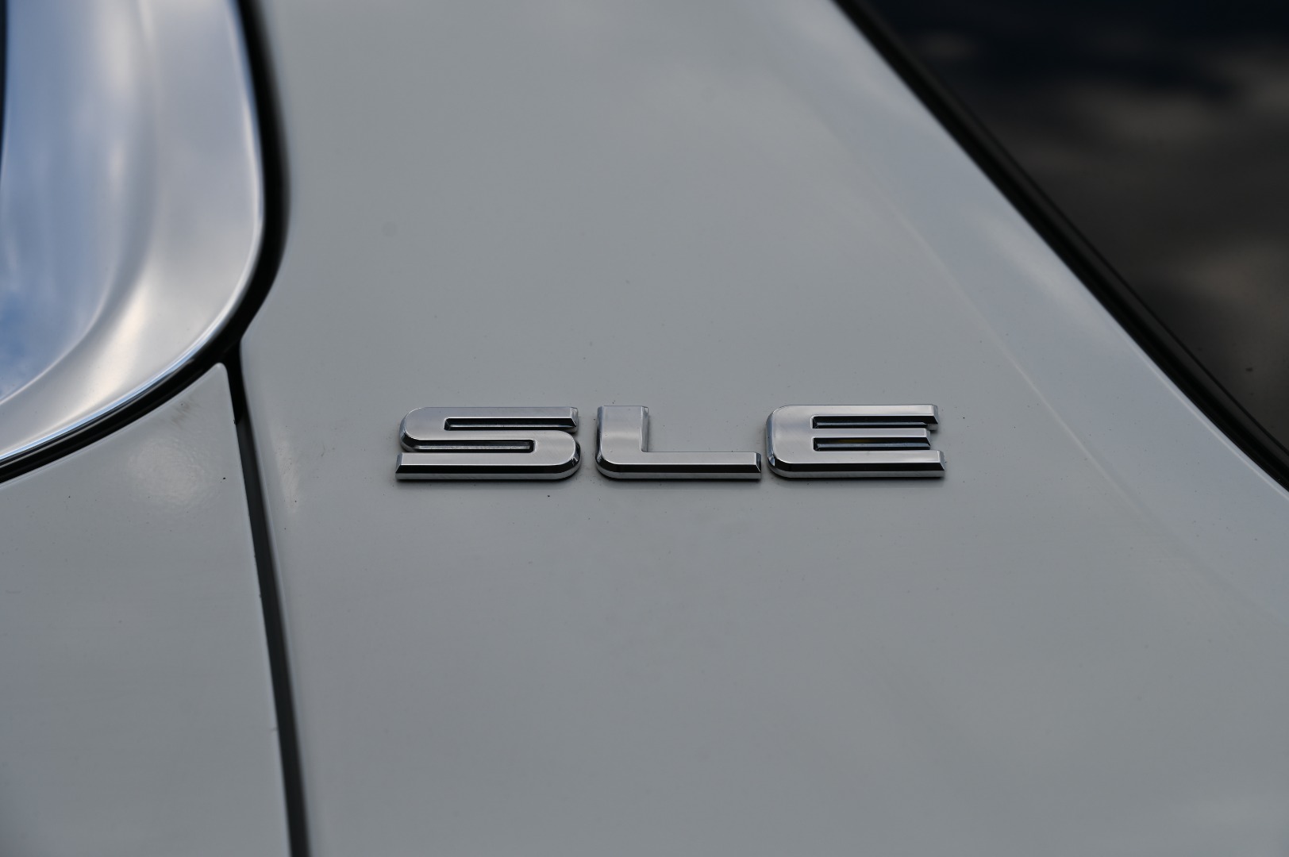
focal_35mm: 70
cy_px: 428
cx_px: 644
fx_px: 2504
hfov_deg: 28.9
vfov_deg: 19.4
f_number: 7.1
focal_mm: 70
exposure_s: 1/320
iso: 100
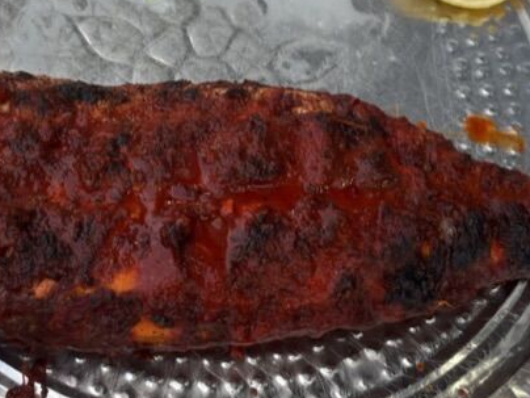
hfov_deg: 29.1
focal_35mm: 66
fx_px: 1011
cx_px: 153
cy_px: 111
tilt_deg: -64.5
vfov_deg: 22.1
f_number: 1.6
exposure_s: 1/100
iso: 50
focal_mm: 5.1
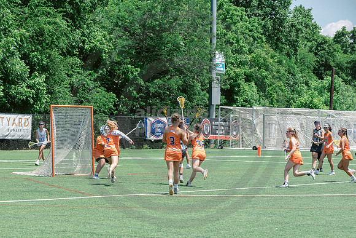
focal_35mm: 151
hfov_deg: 13.6
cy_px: 149
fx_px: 1491
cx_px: 132
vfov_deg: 9.1
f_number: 7.1
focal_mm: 120
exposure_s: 1/800
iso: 400
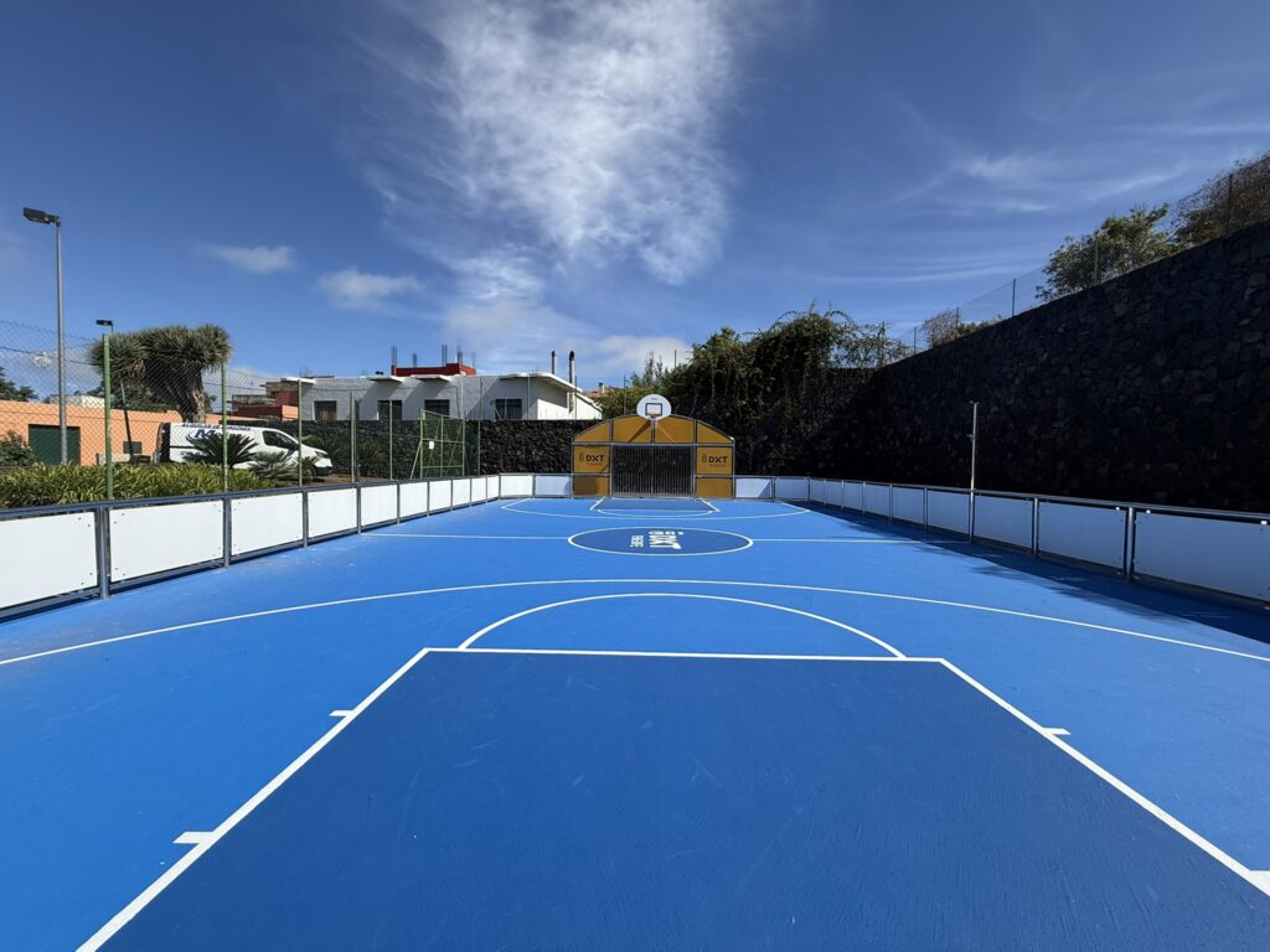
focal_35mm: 14
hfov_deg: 102.1
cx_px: 635
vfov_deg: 85.7
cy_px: 476
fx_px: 514
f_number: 2.2
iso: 50
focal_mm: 2.22
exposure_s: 1/2611
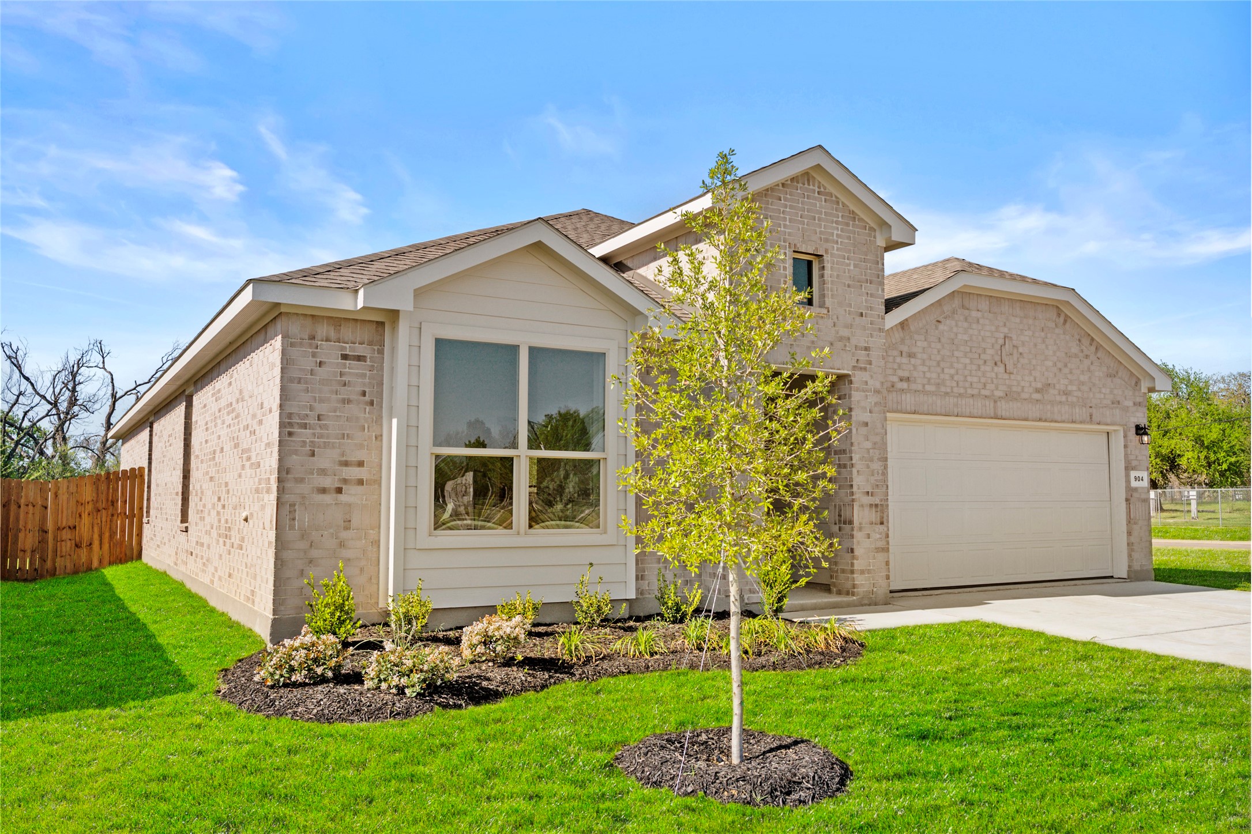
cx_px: 626
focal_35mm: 28
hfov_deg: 64.6
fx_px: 991
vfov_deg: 45.7
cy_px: 417
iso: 100
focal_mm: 28.5
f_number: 7.1
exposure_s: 1/60
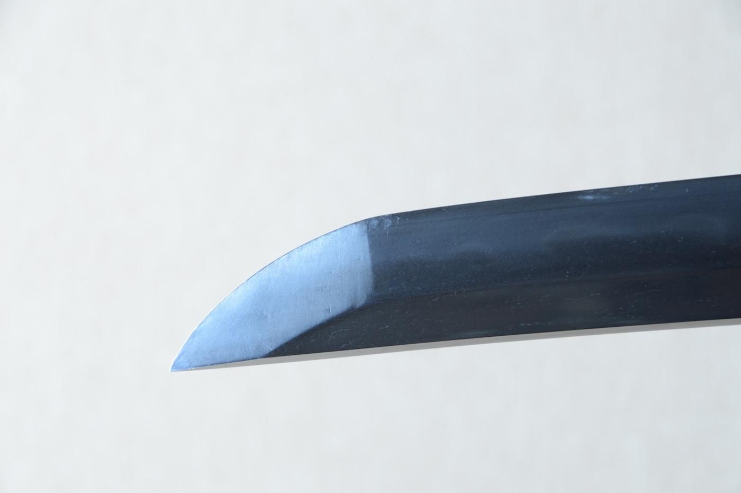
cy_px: 246
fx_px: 3455
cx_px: 370
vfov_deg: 8.2
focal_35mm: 168
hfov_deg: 12.2
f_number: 11
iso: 400
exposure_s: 1/1.6
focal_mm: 112
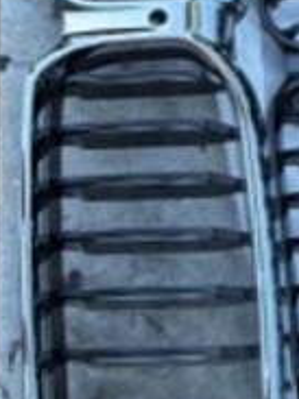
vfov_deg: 30.3
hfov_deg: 22.5
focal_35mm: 63
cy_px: 107
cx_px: 290
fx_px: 726
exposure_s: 1/83
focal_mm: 2.22
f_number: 2.2
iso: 50
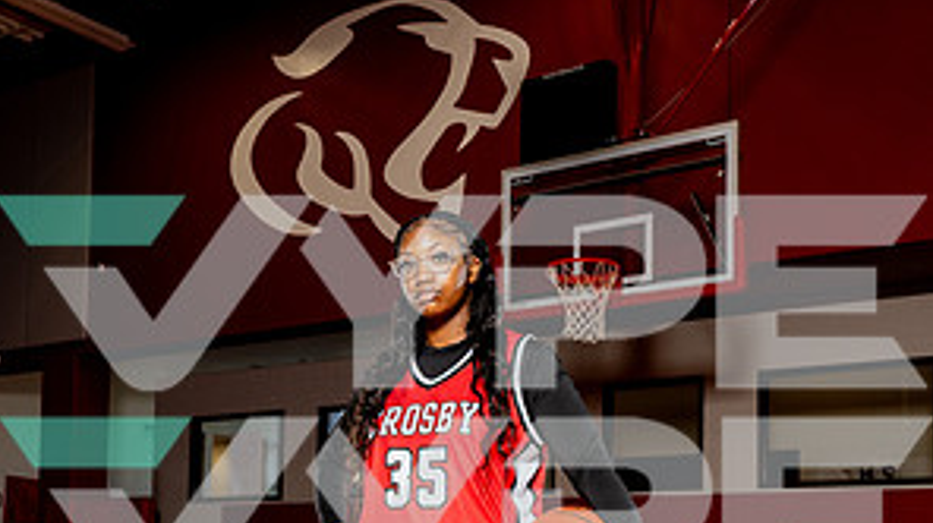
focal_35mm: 51
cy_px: 517
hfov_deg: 40.6
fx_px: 1261
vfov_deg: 22.6
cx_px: 466
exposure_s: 1/250
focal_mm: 32
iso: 400
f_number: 5.6
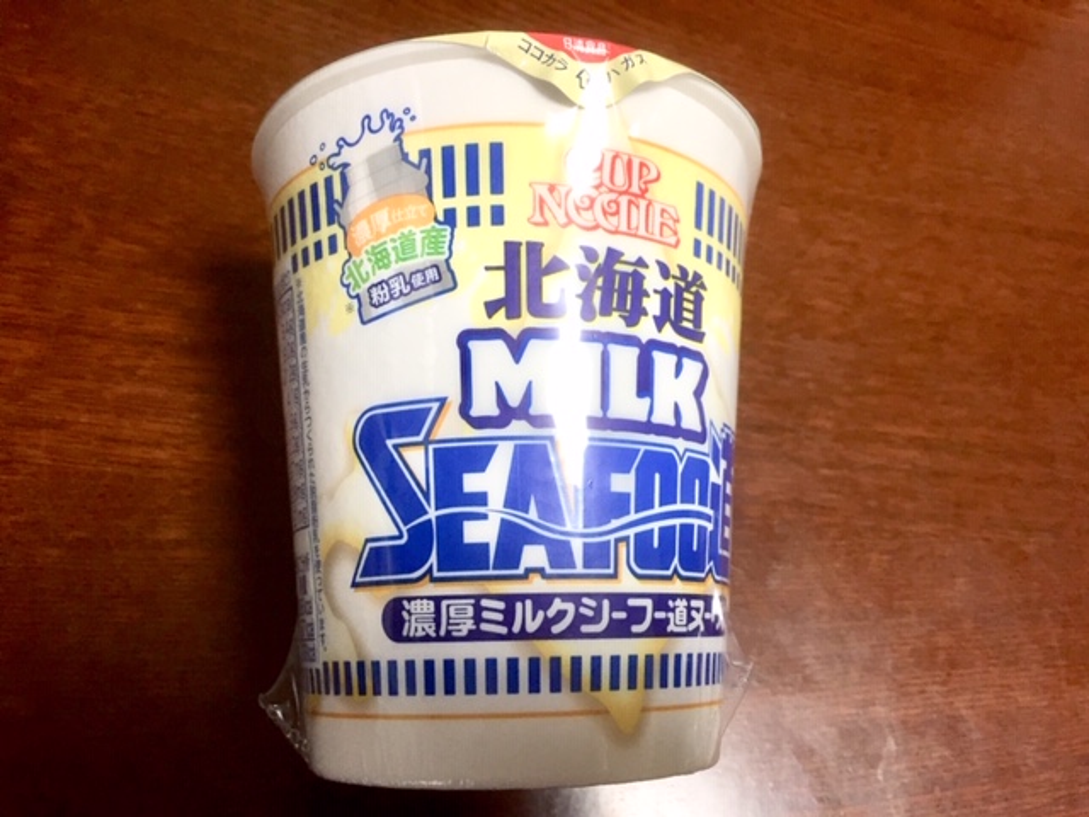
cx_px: 544
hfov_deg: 61.7
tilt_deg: -65.8
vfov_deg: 48.2
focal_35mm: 29
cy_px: 408
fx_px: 912
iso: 100
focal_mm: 4.15
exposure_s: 1/30
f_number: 2.2
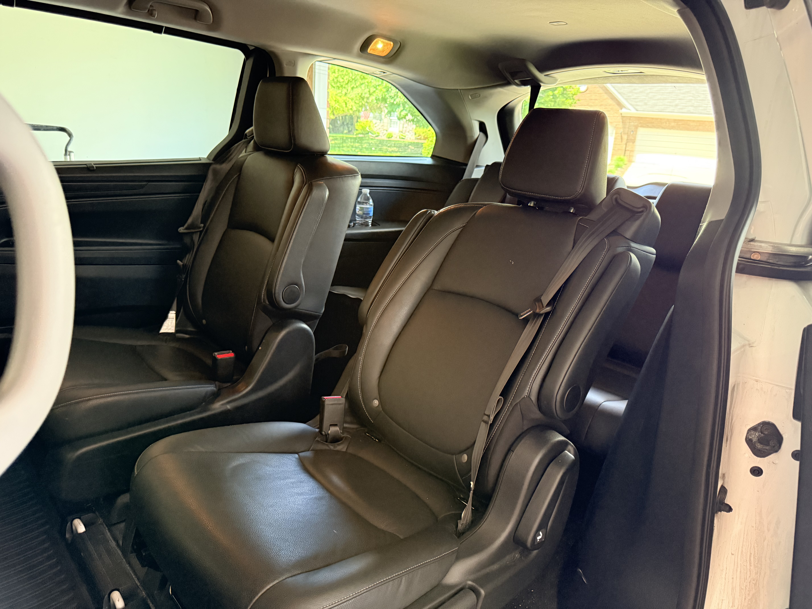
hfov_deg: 71.6
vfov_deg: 56.8
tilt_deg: -16.5
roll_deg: -4.2
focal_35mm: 24
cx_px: 406
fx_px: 563
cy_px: 304
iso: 800
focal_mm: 6.76
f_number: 1.78
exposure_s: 1/60
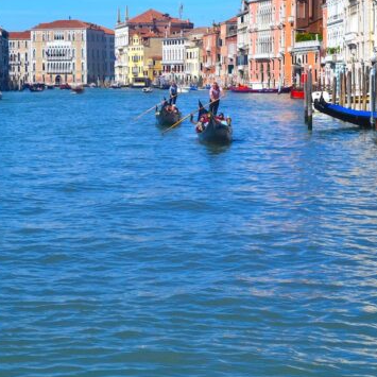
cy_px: 136
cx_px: 206
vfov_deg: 18.8
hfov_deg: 18.9
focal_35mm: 92
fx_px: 1134
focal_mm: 32
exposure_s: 1/500
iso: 360
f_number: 11
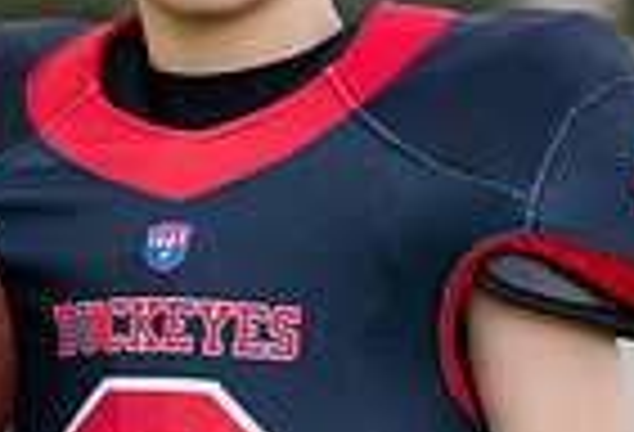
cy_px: 238
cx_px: 292
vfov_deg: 1.9
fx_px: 13206
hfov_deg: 2.8
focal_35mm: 745
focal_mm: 165
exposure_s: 1/400
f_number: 2.8
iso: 100
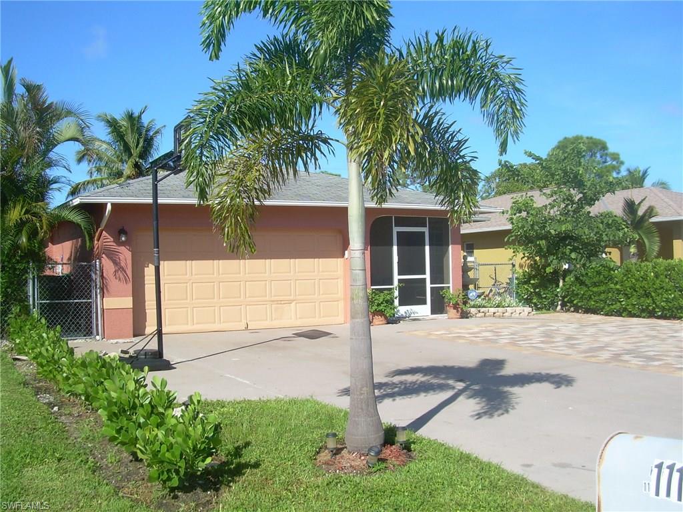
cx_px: 342
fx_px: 750
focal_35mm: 38
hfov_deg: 49.0
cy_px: 256
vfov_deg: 37.7
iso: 50
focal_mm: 6.3
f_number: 4.6
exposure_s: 1/386
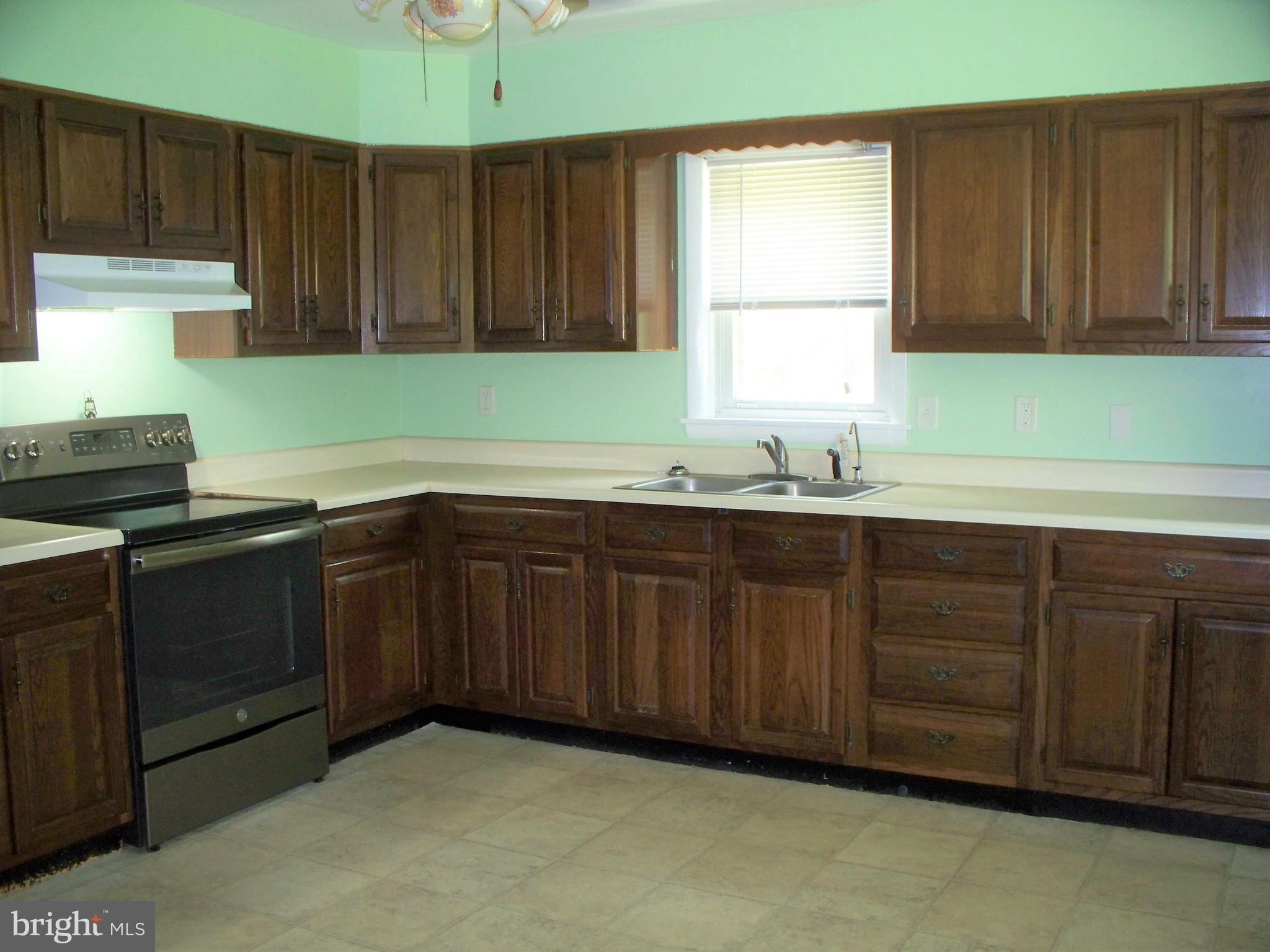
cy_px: 476
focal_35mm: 36
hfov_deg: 51.4
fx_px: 1321
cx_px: 635
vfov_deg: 39.7
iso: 200
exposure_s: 1/30
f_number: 2.8
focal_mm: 7.54
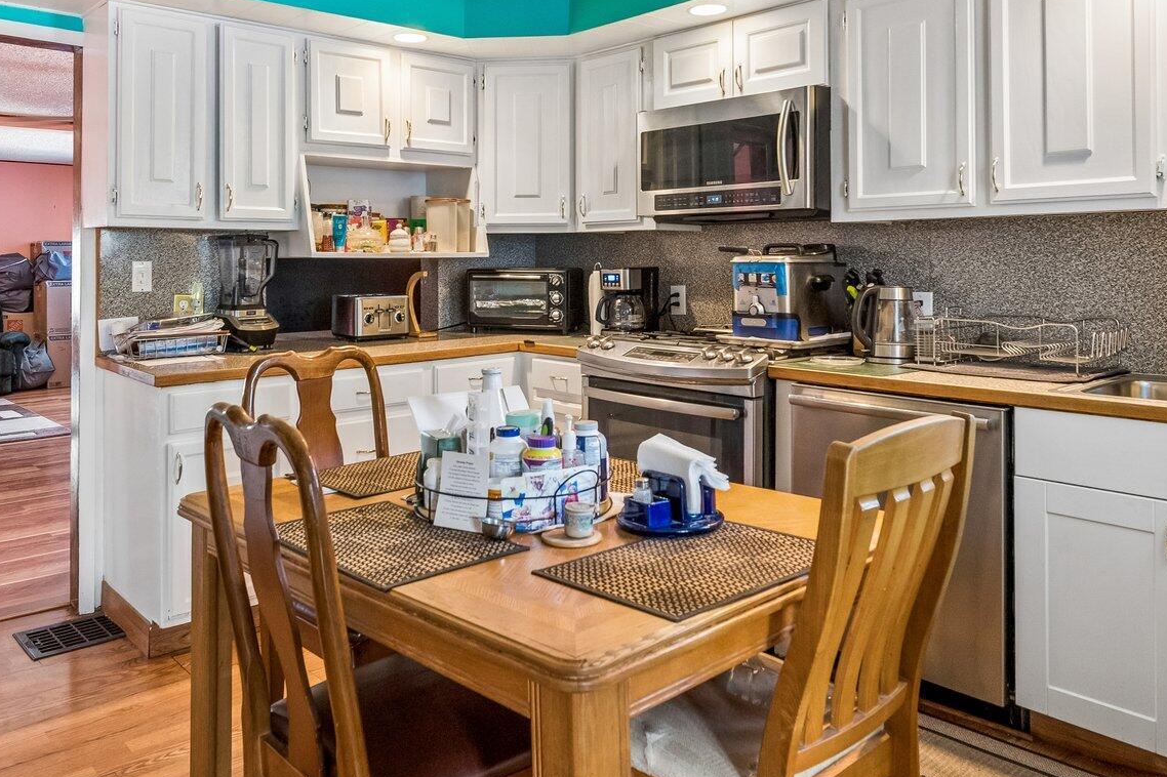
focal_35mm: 27
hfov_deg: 67.2
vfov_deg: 46.3
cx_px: 516
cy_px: 201
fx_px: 875
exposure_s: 1/15
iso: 1000
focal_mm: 15
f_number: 7.1
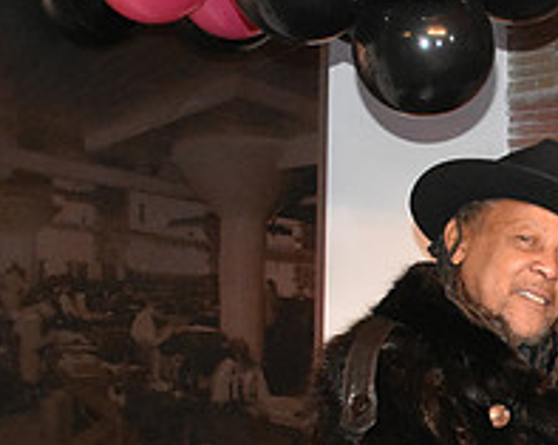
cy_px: 463
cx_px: 702
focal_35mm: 108
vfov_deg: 14.0
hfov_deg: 16.9
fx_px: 1781
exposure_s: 1/60
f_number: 4
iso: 6400
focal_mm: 26
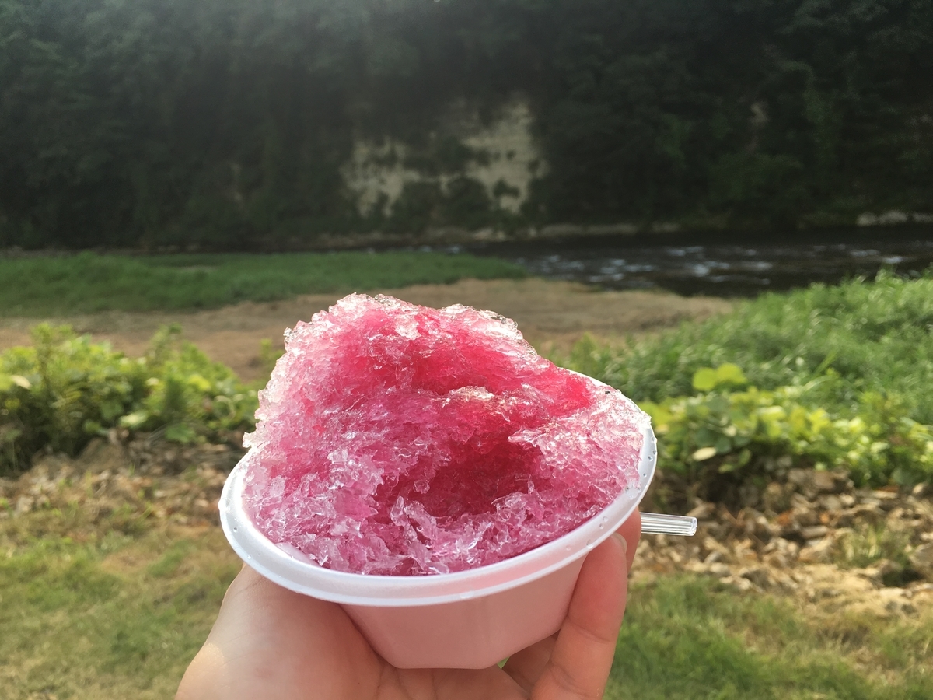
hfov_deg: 61.7
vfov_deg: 48.2
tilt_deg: -11.2
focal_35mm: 29
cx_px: 466
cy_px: 350
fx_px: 782
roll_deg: +3.6
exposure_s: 1/1115
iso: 25
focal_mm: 4.15
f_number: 2.2
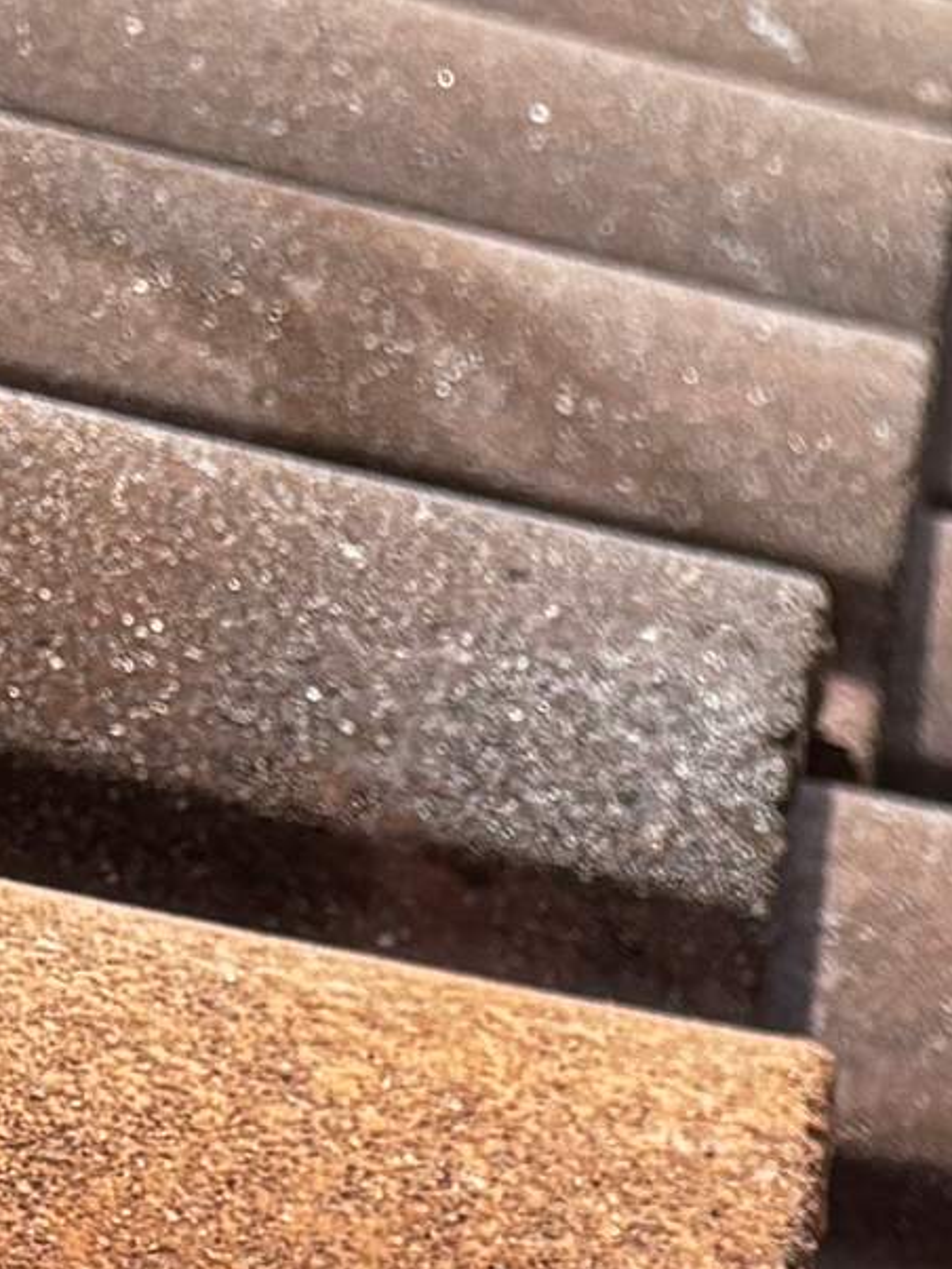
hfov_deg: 7.4
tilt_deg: -31.3
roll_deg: +2.2
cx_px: 2995
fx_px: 6376
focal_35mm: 174
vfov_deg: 10.1
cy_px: 2863
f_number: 1.6
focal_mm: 5.96
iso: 50
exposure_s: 1/2242
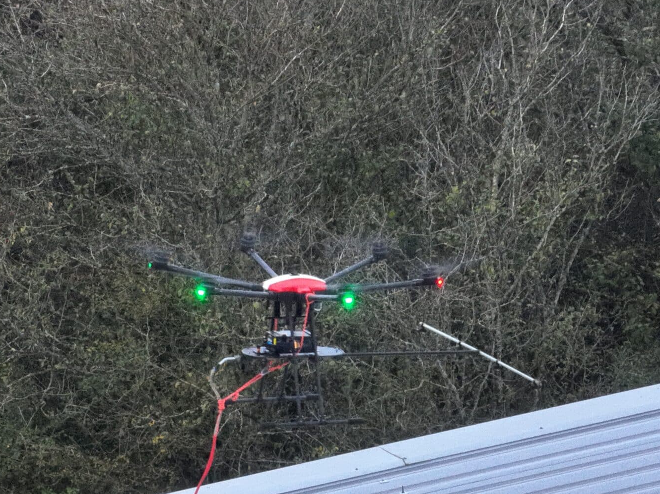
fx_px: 5909
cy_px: 377
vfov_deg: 4.8
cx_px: 312
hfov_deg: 6.4
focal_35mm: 310
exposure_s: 1/30
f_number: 4.4
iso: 1050
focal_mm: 29.85
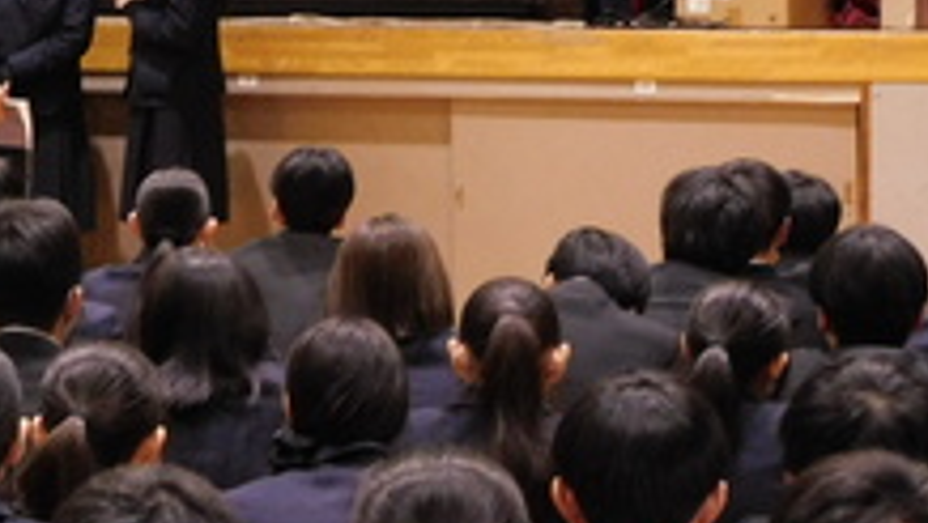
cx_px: -72
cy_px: -213
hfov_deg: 7.2
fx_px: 7387
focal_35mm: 300
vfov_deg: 4.0
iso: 800
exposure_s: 1/10
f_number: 5
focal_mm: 22.4
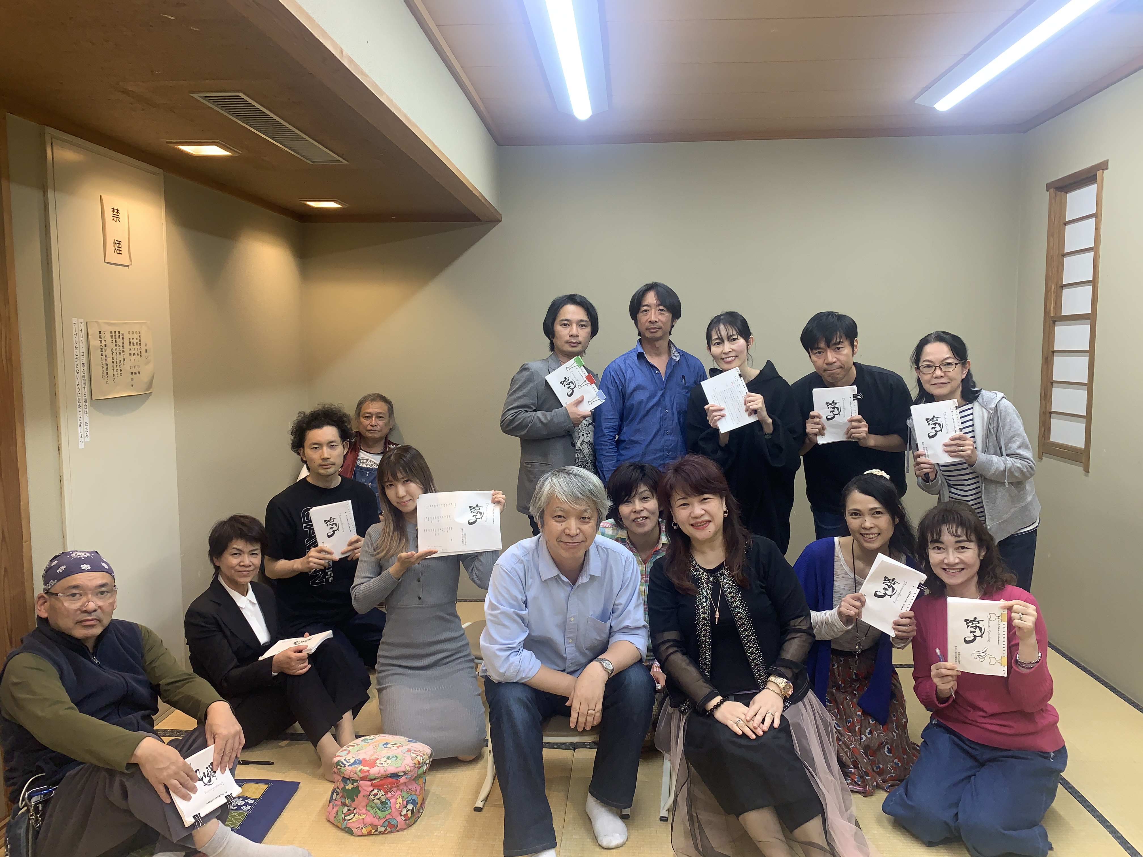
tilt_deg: -5.7
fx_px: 859
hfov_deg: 67.3
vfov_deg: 53.1
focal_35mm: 26
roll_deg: +0.4
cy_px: 428
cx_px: 572
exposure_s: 1/50
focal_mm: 4.25
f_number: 1.8
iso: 80
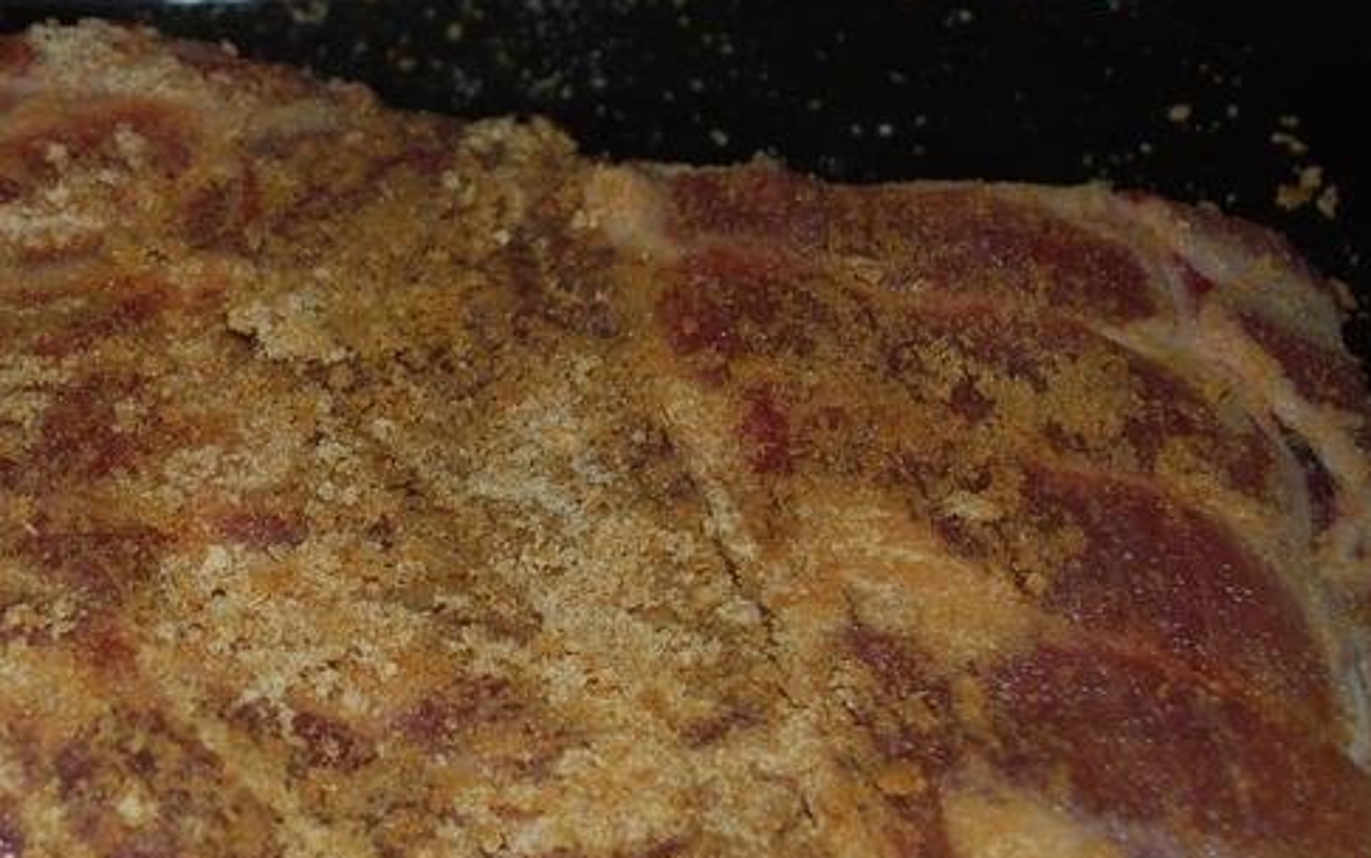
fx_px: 2541
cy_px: 689
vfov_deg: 19.0
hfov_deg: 29.6
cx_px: 322
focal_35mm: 68
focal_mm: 24
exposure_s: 1/125
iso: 100
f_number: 4
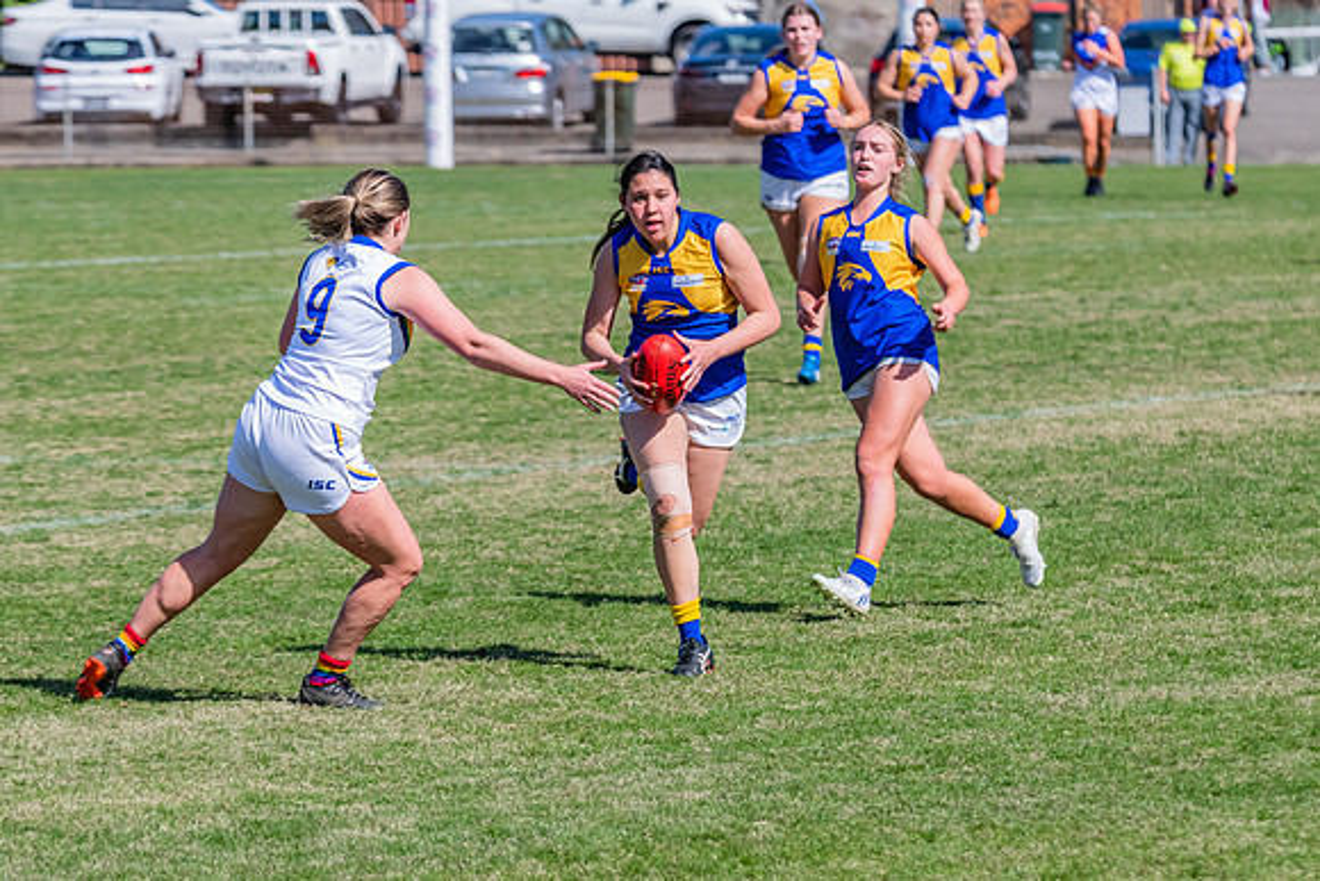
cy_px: 520
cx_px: 779
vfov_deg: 4.5
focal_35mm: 307
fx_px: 11247
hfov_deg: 6.7
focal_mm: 260
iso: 800
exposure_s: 1/1600
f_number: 10
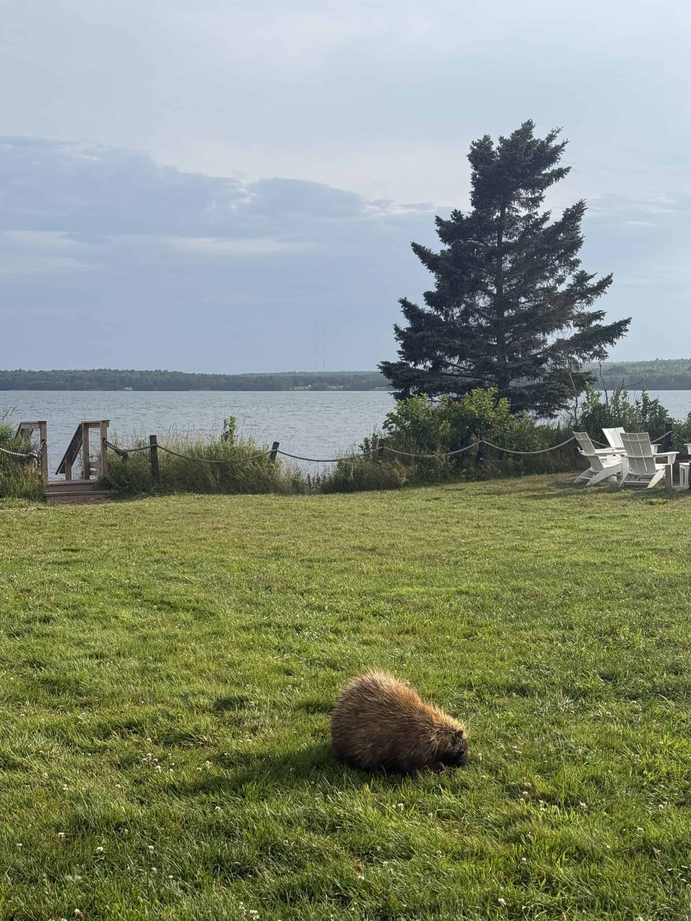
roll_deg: +0.4
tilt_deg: -3.2
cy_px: 460
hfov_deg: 30.3
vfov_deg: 39.7
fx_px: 1278
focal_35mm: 48
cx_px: 346
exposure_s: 1/4098
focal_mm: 6.76
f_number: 1.78
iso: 64
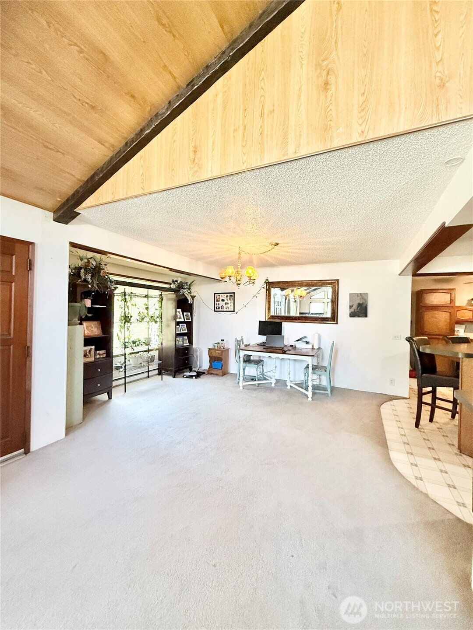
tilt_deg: +1.1
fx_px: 255
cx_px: 236
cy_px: 315
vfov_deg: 102.1
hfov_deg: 85.7
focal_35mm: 14
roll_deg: -1.3
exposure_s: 1/120
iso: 640
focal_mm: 2.22
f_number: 2.2
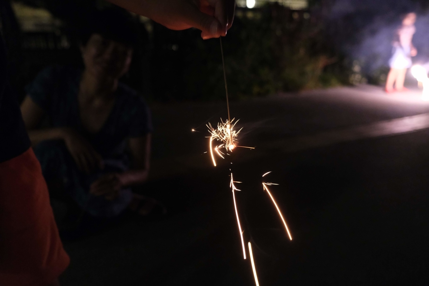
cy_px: 143
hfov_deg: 63.7
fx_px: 346
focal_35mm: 29
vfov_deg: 45.0
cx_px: 214
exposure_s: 1/12
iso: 6400
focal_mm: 19.6
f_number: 2.8
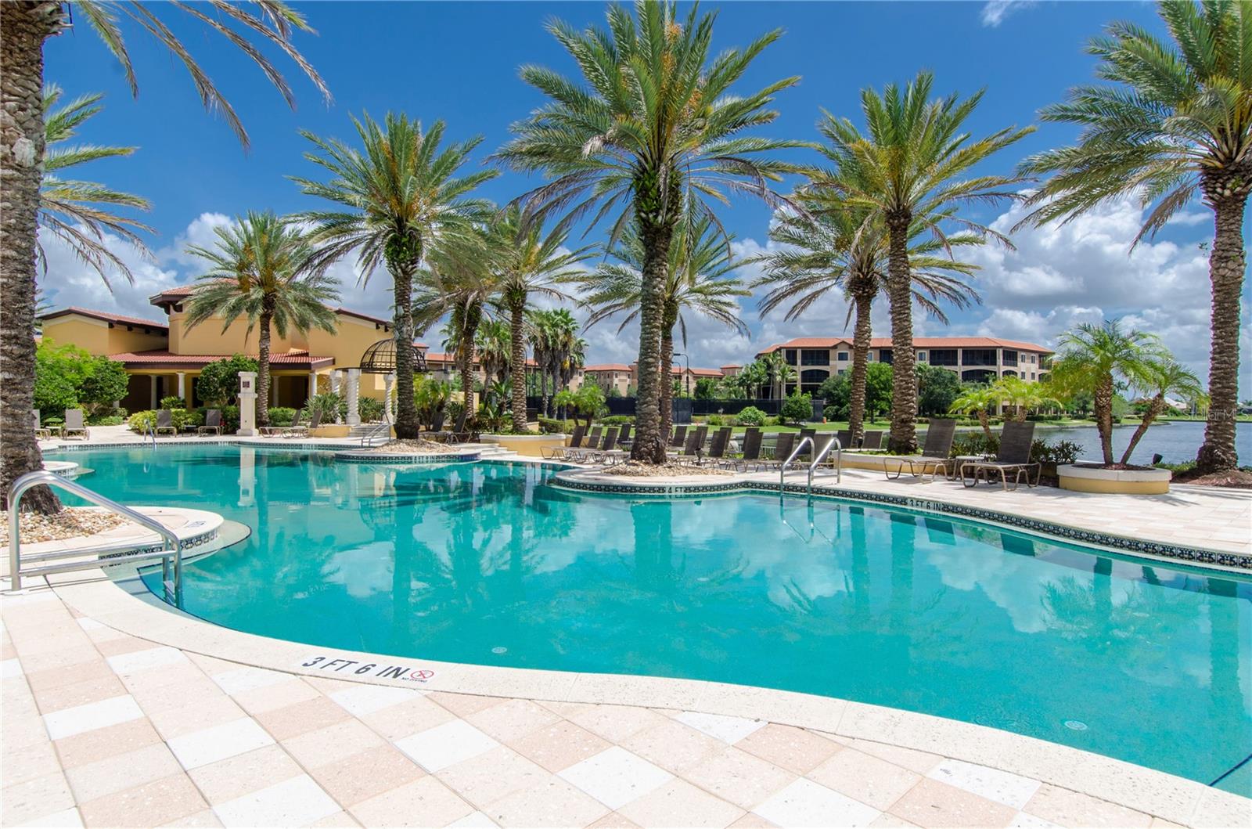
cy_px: 414
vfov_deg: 67.1
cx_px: 626
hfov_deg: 90.1
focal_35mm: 18
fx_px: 625
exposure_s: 1/800
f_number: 11
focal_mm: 12
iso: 100
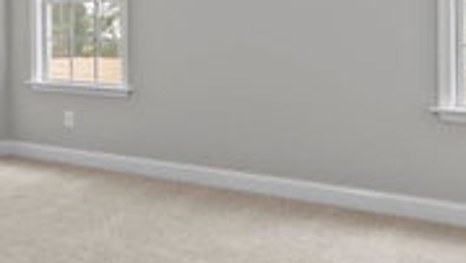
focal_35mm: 59
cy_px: 8
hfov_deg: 30.0
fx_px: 730
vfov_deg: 19.9
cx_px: -102
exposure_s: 1/6
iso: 250
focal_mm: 14
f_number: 8
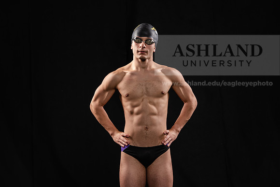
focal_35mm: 125
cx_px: 140
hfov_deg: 16.4
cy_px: 94
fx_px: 972
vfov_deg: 11.0
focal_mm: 125
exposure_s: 1/200
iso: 400
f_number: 6.3
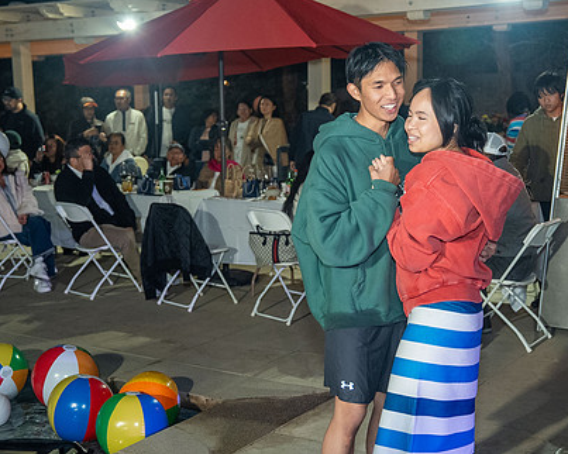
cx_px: 282
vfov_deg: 28.1
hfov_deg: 34.8
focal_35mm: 54
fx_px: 907
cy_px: 226
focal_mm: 40
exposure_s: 1/160
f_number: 2.8
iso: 1600
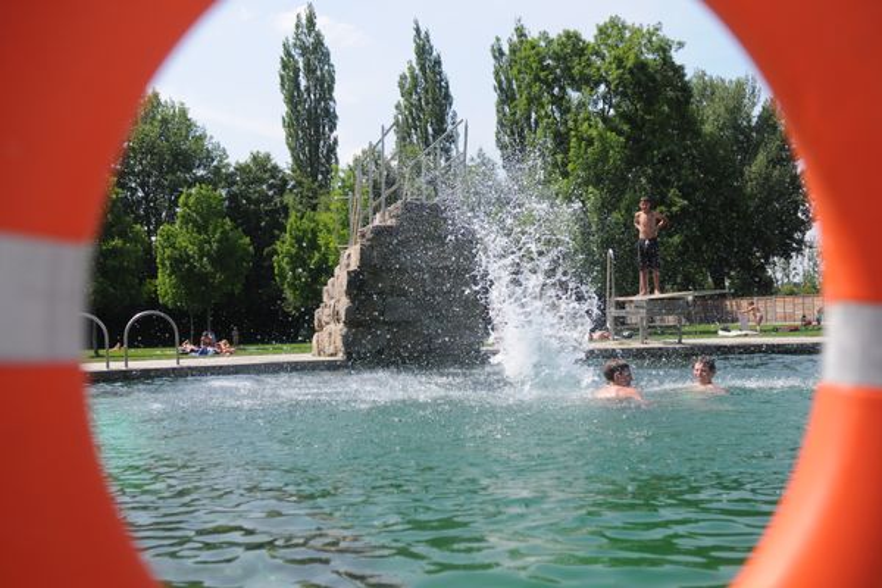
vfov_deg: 34.2
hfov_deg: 49.6
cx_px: 441
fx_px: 955
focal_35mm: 39
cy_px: 294
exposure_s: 1/4000
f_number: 3.2
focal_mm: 26
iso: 400
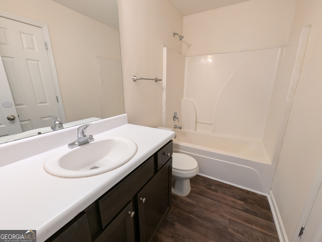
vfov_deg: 90.1
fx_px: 121
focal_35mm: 13
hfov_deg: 106.1
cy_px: 121
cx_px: 161
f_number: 2.2
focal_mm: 1.95
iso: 76
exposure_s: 1/24
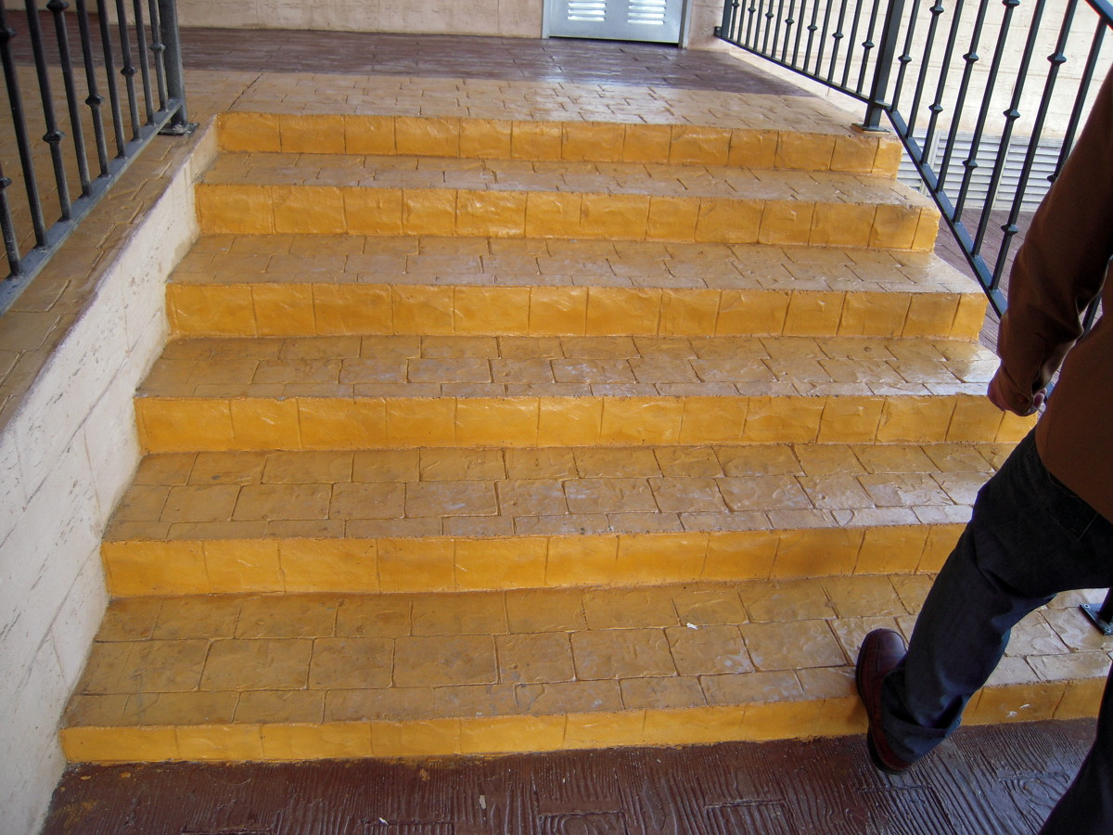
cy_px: 418
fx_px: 900
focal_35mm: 28
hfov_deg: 63.4
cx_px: 556
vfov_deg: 49.7
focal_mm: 5
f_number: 2.7
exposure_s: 1/100
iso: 100
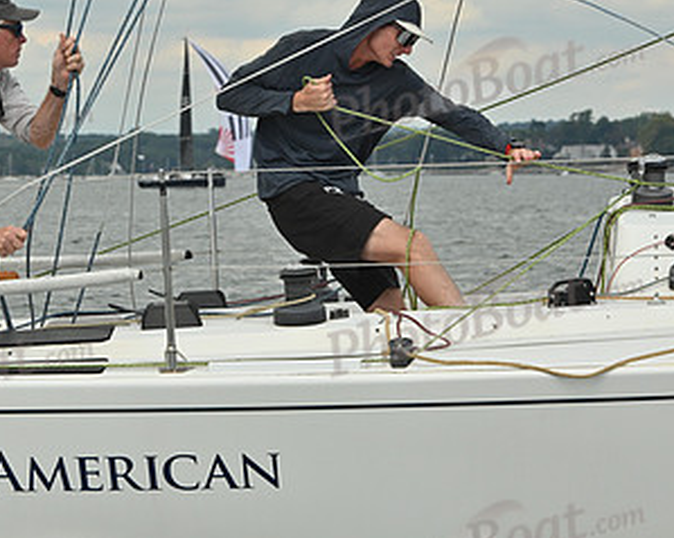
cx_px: 212
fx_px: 4547
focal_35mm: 228
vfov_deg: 6.8
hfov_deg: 8.5
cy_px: 233
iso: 320
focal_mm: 125
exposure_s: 1/1250
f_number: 8
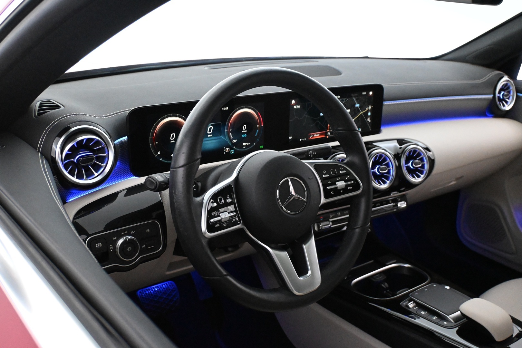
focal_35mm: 37
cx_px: 261
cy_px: 174
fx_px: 533
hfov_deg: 52.2
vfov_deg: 36.2
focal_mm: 24.5
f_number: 4.2
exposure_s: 1/60
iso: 7200
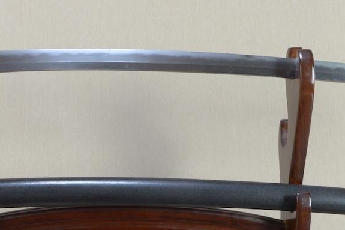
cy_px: 94
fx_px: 699
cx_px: 127
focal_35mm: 73
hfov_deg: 27.6
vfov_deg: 18.6
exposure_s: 1/1.6
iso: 400
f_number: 11
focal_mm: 20
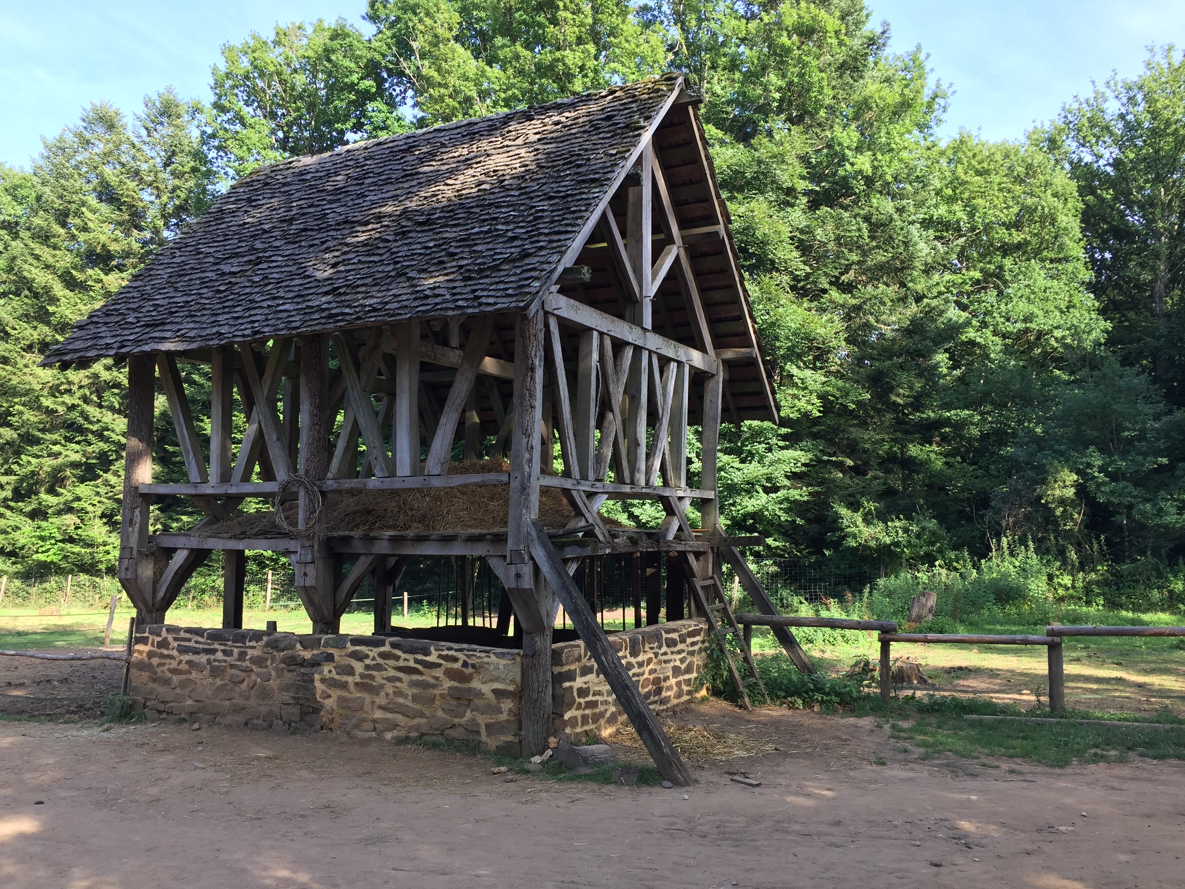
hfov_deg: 61.7
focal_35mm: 29
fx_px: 993
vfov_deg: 48.2
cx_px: 592
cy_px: 444
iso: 32
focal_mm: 4.15
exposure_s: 1/168
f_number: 2.2
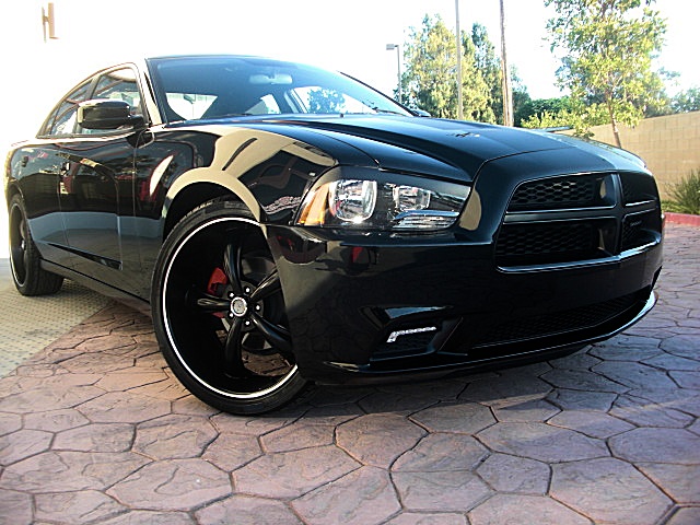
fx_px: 728
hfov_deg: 51.4
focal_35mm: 36
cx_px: 350
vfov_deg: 39.7
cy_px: 262
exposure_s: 1/100
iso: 50
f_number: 2.8
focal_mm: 6.3
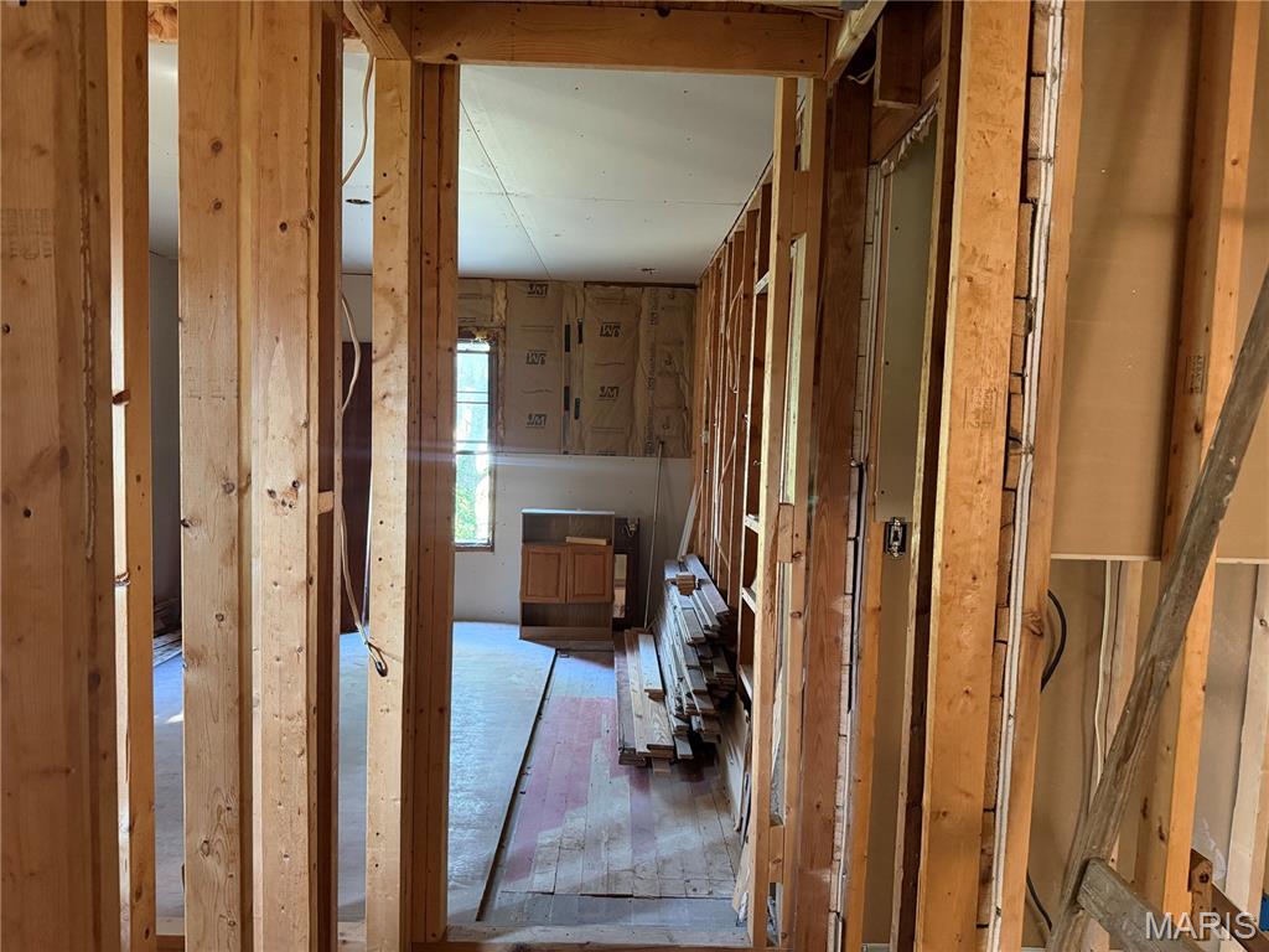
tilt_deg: -3.9
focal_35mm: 24
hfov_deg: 71.6
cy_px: 476
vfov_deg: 56.8
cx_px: 634
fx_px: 880
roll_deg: -1.9
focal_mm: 6.76
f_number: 1.78
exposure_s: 1/60
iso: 800
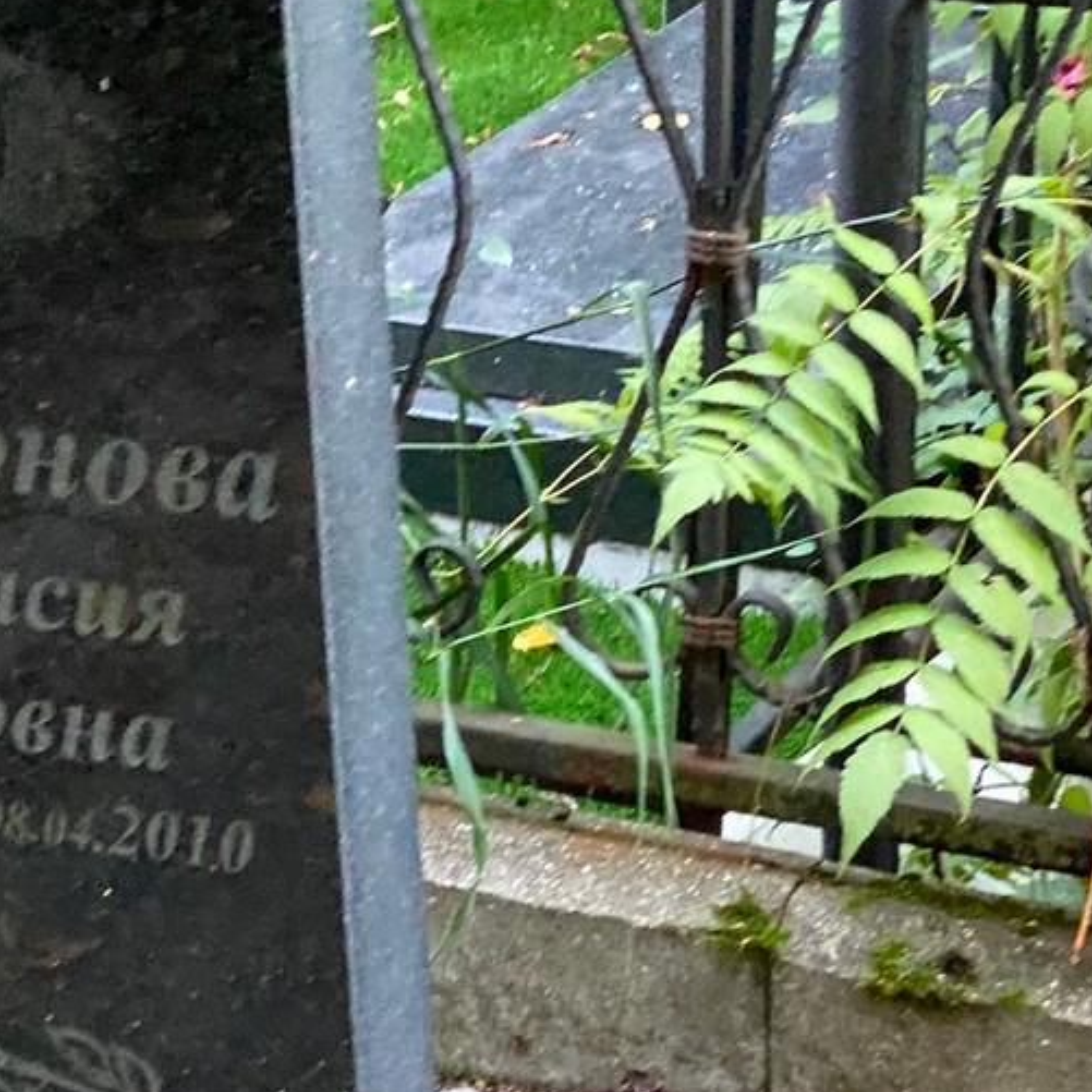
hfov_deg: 13.0
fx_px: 4711
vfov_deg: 13.2
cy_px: 521
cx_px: -83
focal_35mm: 132
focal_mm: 6
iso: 640
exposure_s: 1/47
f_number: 2
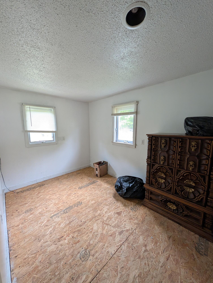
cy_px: 142
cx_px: 106
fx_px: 98
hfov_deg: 94.6
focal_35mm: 12
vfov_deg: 110.5
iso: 109
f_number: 1.7
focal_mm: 2.02
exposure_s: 1/61.9
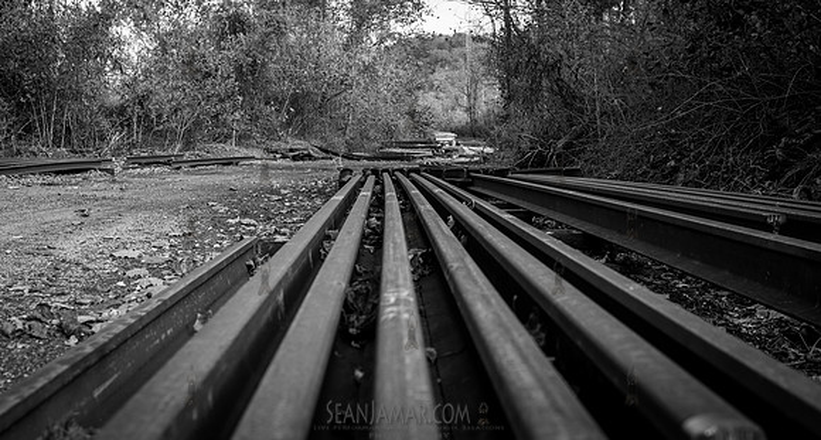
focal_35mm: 45
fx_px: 974
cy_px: 213
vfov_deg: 25.5
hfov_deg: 45.7
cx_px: 416
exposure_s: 1/500
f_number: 3.5
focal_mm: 28
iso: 200
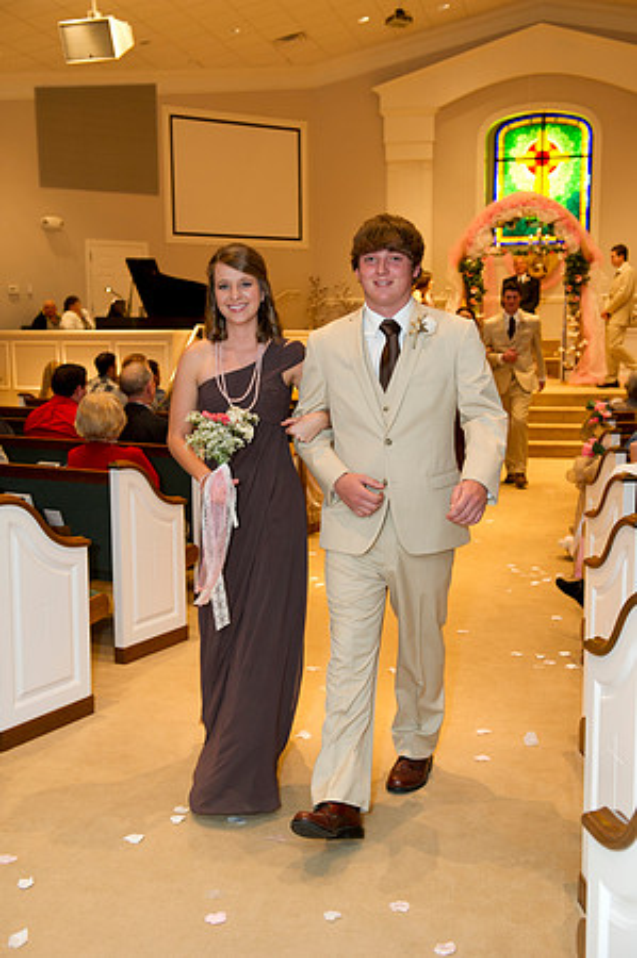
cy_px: 479
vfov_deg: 44.5
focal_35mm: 44
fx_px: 1170
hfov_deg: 30.4
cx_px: 318
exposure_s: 1/125
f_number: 4.5
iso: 1600
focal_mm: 44
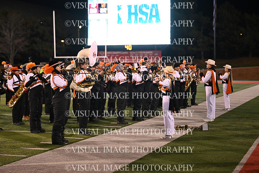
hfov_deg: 25.7
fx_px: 568
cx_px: 130
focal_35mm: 79
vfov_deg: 17.3
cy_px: 86
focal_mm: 79
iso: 4000
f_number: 2.8
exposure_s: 1/800
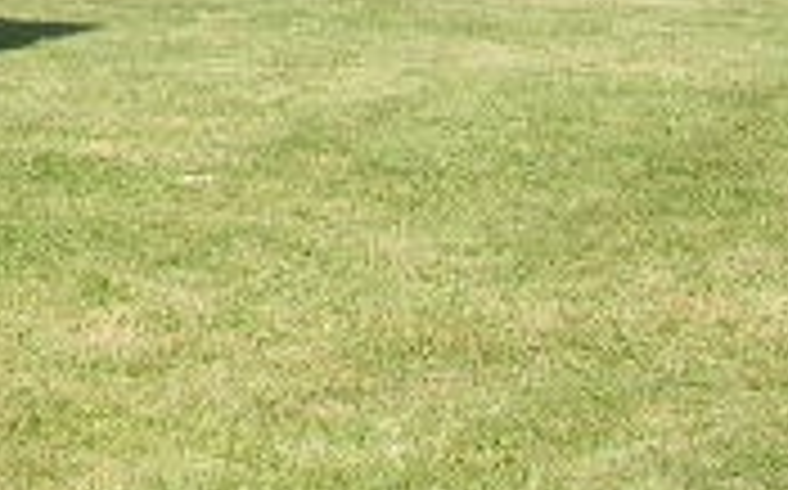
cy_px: -746
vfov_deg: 8.0
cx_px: -1472
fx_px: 3197
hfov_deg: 10.5
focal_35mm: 149
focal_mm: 6.1
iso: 50
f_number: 5.1
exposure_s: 1/209
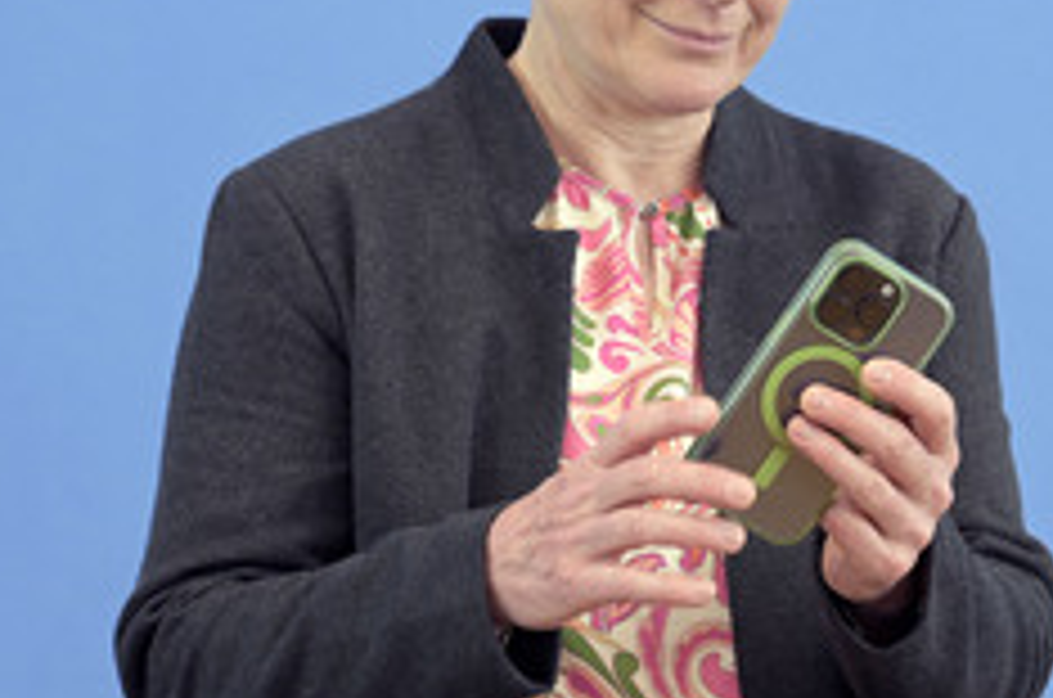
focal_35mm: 164
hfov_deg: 12.5
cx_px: 826
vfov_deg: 8.3
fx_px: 4787
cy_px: 248
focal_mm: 85
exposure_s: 1/320
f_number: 6.3
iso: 3200
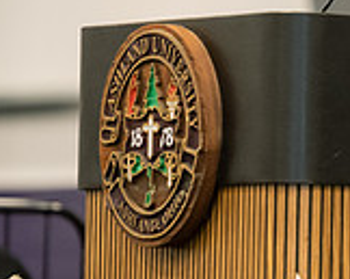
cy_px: 114
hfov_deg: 3.1
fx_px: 6442
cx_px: 426
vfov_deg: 2.5
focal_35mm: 623
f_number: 3.5
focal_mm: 185
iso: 3200
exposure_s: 1/200
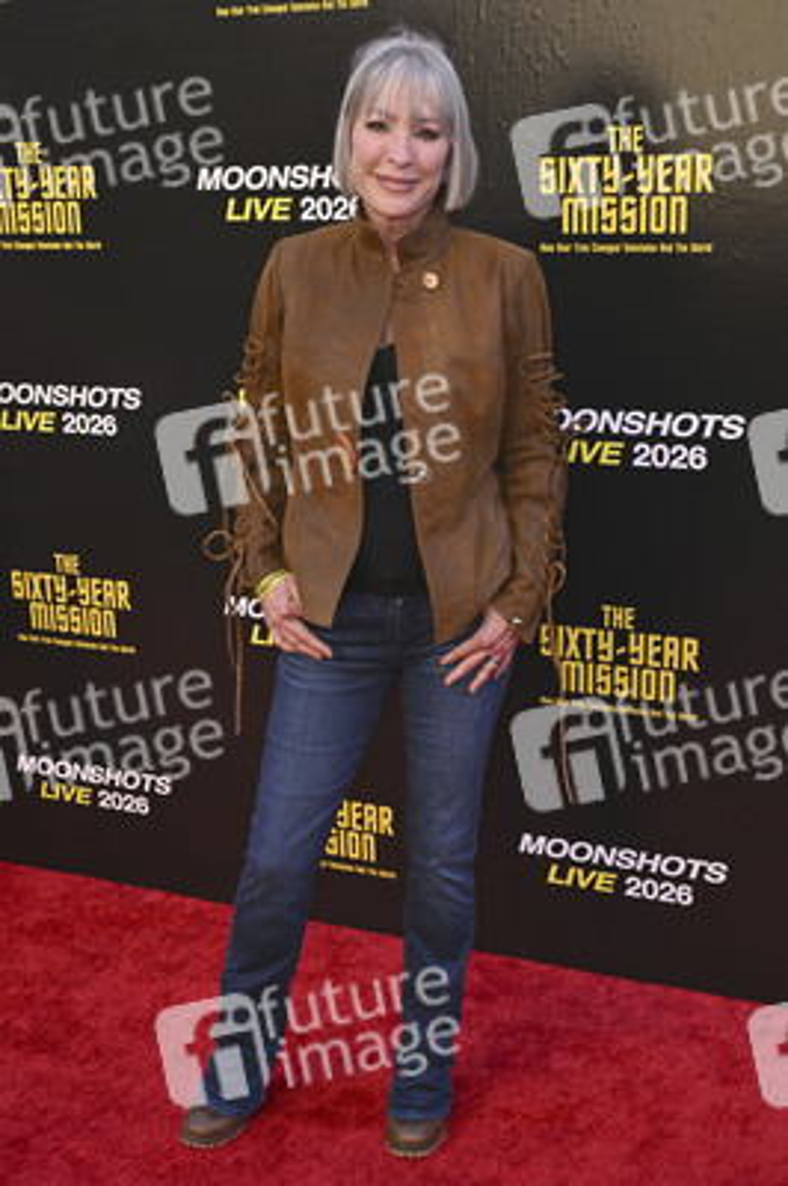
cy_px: 593
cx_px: 394
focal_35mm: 39
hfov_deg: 34.2
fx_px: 1283
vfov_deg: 49.6
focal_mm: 39
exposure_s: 1/250
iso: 500
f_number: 7.1
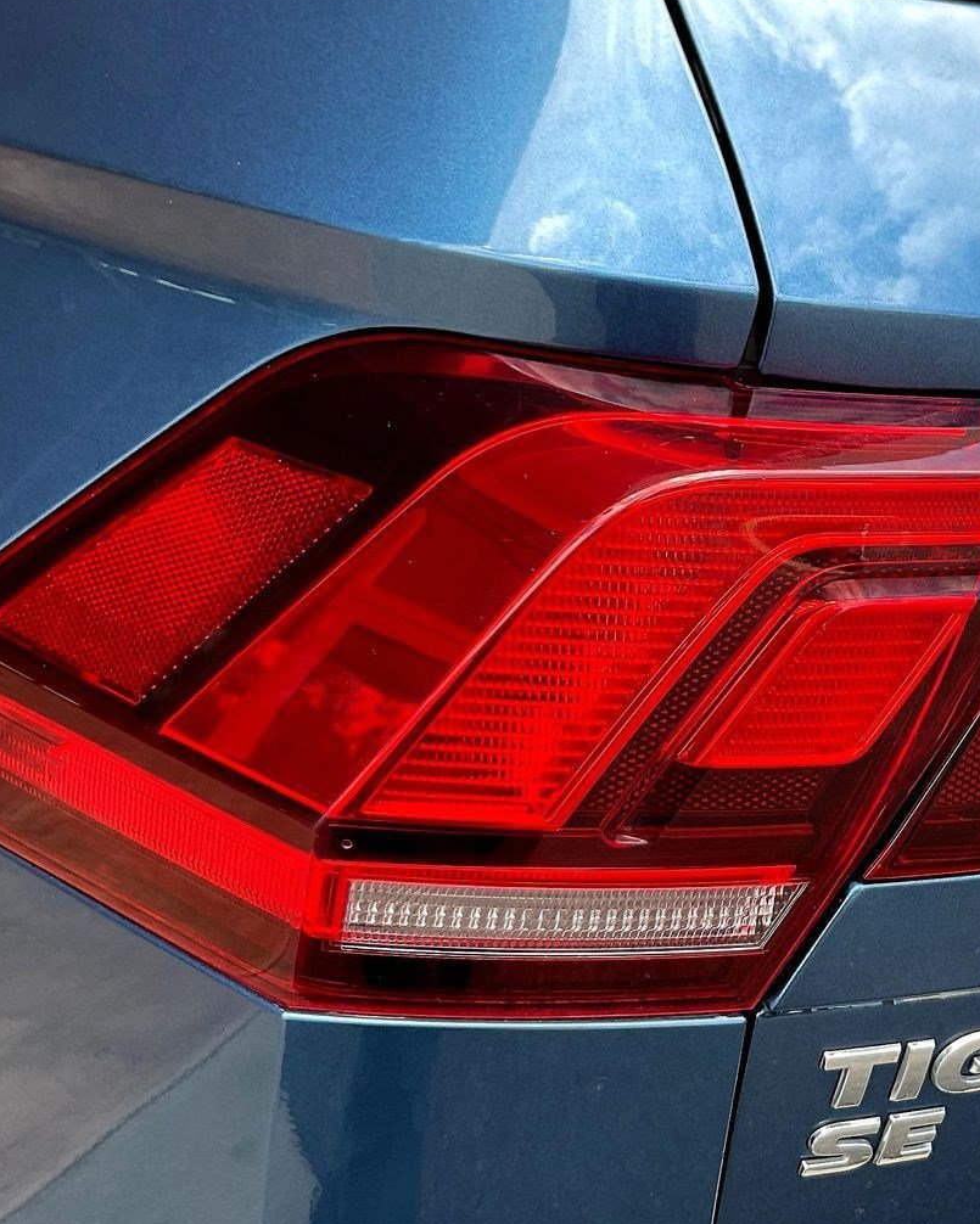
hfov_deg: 33.2
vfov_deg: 41.1
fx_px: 1631
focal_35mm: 45
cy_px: 635
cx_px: 640
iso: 16
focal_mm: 3
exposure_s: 1/127
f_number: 1.8
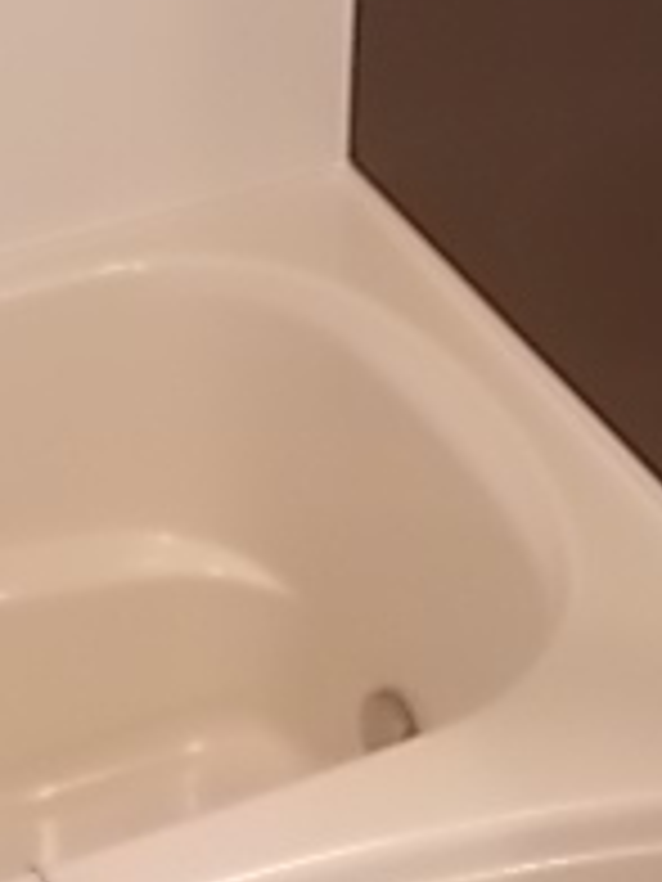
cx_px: 135
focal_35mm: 85
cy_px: 864
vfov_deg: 22.2
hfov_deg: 17.2
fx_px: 2167
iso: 200
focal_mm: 4.6
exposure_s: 1/6
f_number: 3.2
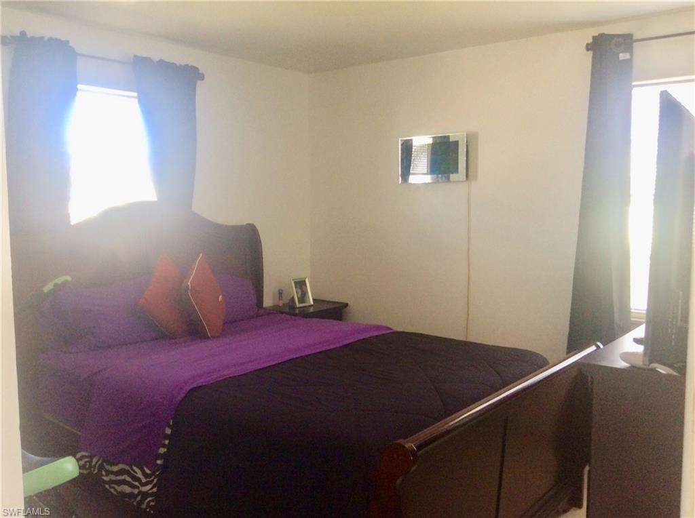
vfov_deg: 44.0
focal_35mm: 32
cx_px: 348
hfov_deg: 56.9
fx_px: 641
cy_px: 259
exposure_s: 1/30
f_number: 2.4
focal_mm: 3.3
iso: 40
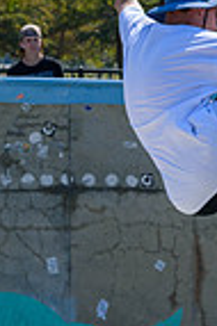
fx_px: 3000
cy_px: 255
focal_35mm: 331
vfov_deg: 6.2
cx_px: 249
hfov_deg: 4.1
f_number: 7.1
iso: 200
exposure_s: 1/800
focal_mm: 70
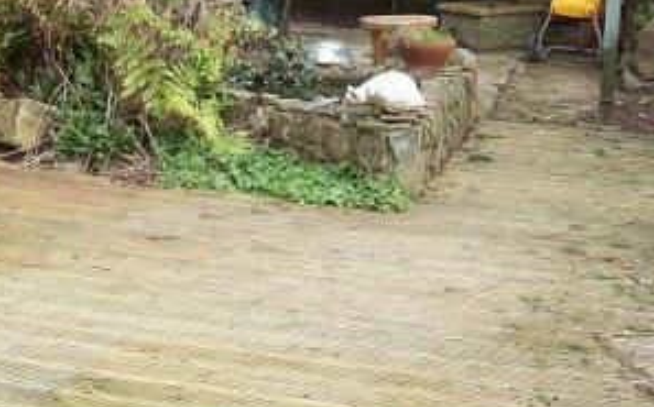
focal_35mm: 75
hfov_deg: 27.2
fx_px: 1336
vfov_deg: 17.1
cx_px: 171
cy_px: 36
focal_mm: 6
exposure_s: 1/157
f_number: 2.7
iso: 80
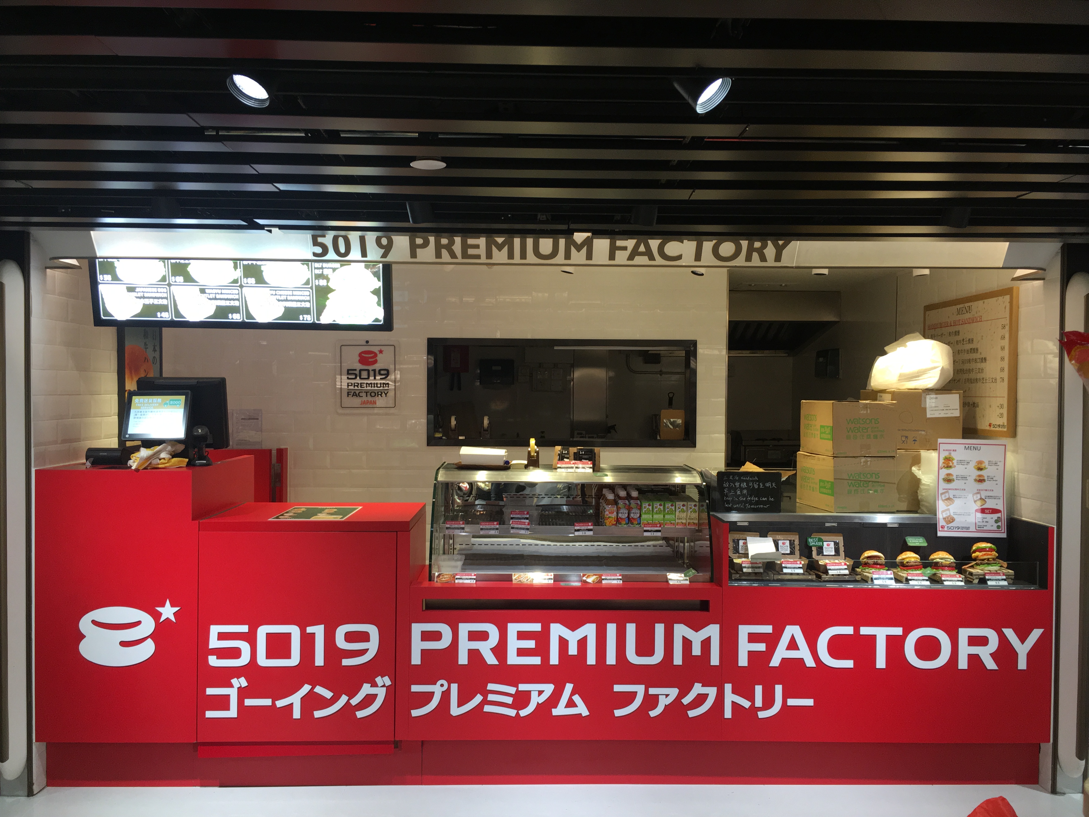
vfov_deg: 48.2
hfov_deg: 61.7
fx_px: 912
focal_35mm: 29
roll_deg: -0.4
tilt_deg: -1.3
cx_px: 544
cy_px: 408
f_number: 2.2
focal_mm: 4.15
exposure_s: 1/33
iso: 64
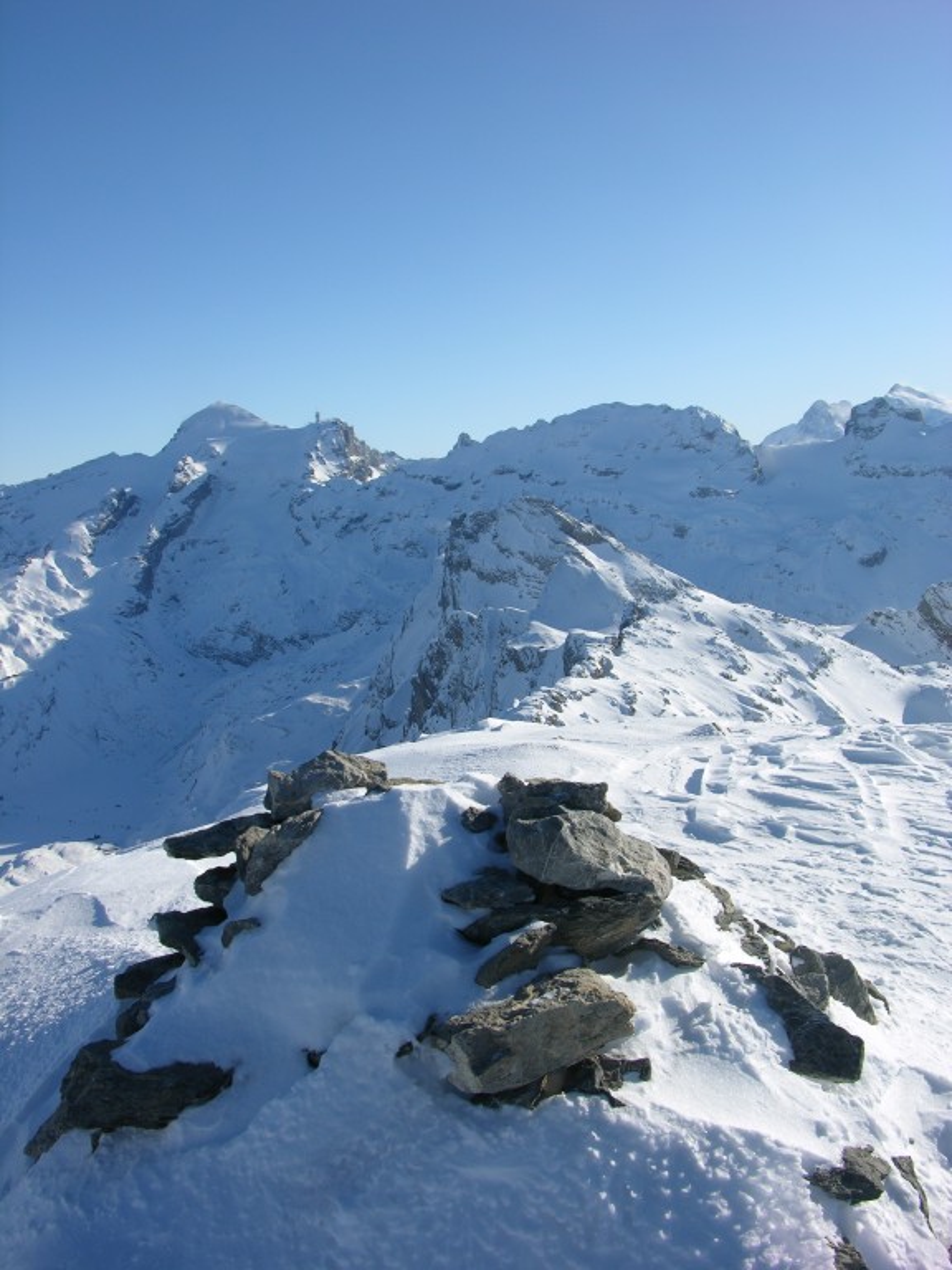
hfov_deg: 40.7
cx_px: 476
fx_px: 1283
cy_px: 635
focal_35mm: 35
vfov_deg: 52.6
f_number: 7.1
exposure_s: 1/280
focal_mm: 8.9
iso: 50
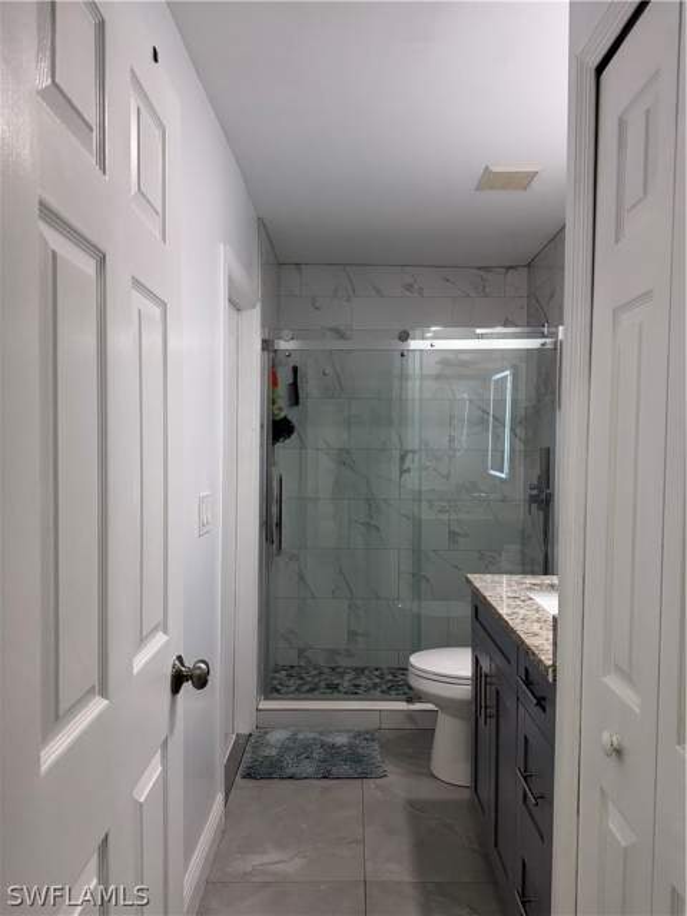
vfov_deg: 71.6
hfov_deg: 56.8
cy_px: 458
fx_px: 635
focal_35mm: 24
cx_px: 344
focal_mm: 6.76
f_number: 1.78
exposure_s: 1/120
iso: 160
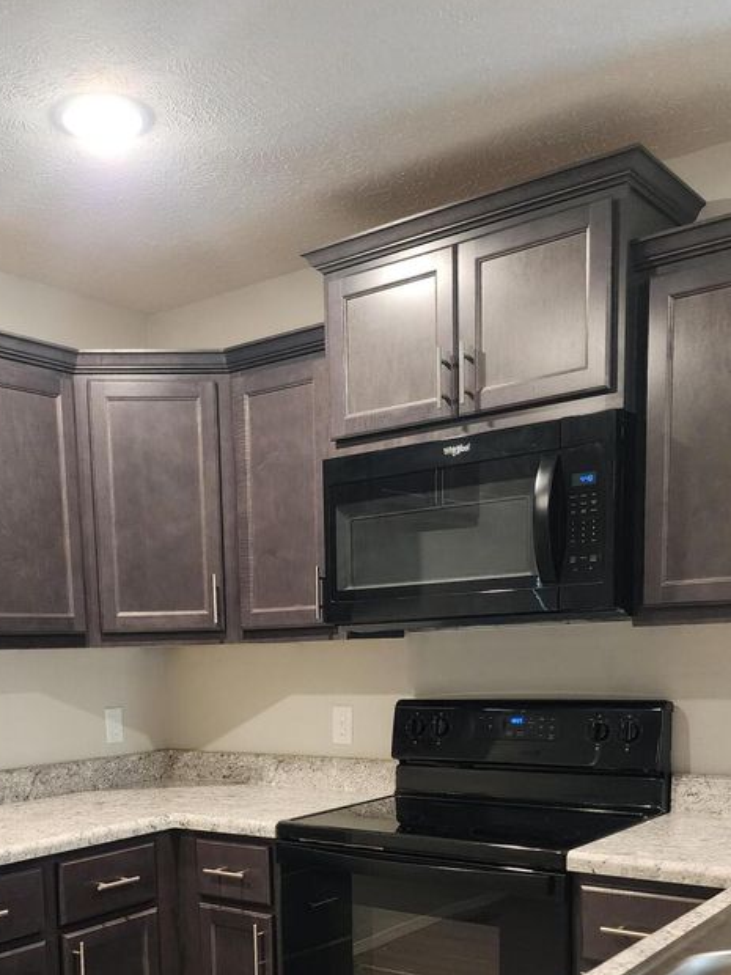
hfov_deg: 37.4
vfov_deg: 46.3
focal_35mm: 38
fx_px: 1070
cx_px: 253
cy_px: 788
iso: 640
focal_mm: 6.4
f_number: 1.8
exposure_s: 1/120
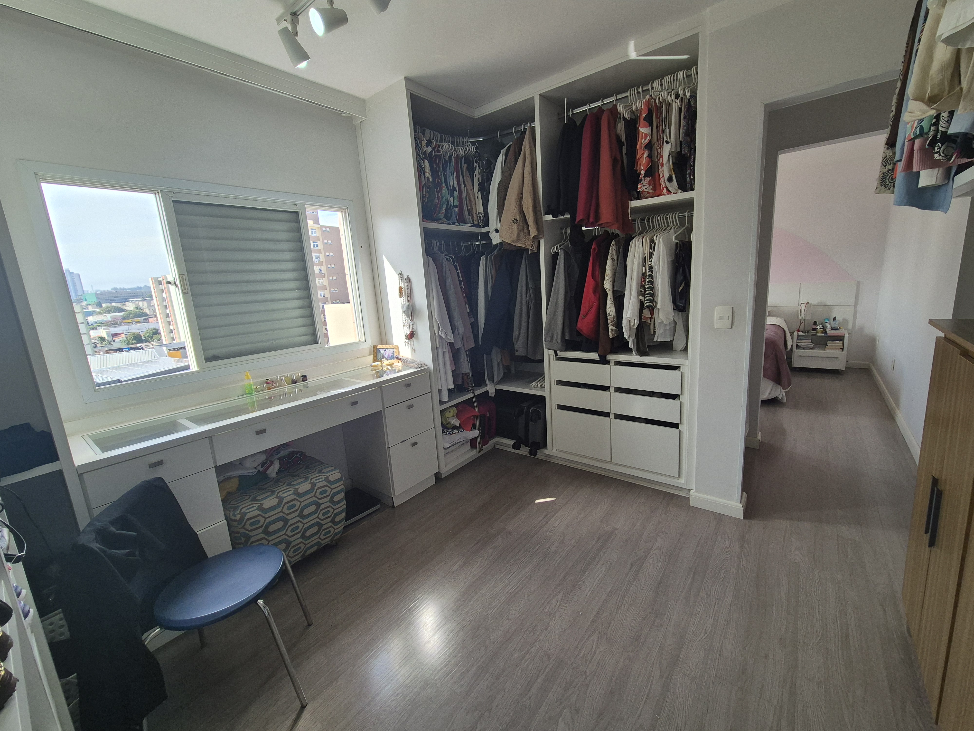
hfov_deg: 106.2
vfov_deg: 89.9
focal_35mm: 13
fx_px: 366
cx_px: 487
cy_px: 366
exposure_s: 1/360
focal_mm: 2.2
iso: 80
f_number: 2.2
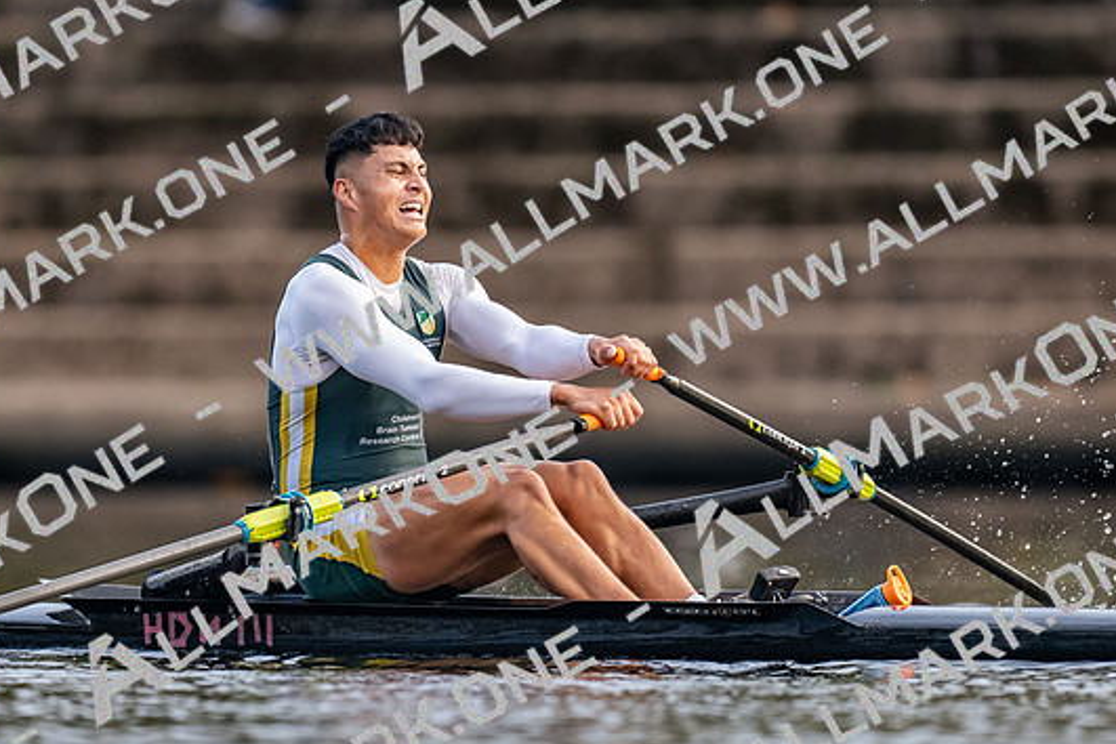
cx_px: 515
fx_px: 30502
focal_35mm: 984
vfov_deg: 1.4
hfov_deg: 2.1
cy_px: 400
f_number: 4
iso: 1800
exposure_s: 1/2500
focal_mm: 600
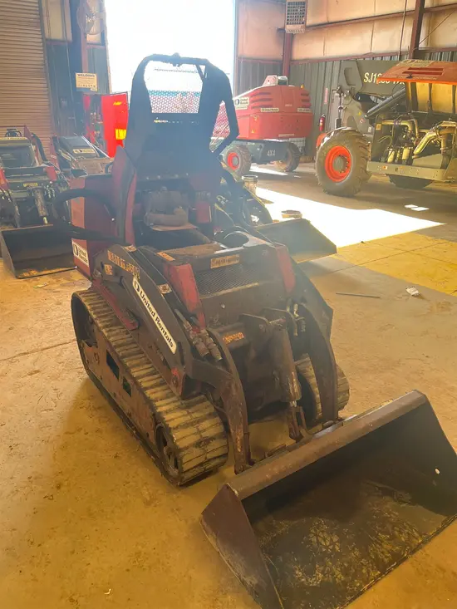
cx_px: 228
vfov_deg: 67.3
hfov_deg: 53.1
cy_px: 304
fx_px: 458
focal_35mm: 26
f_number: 1.6
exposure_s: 1/60
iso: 125
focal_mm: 5.1
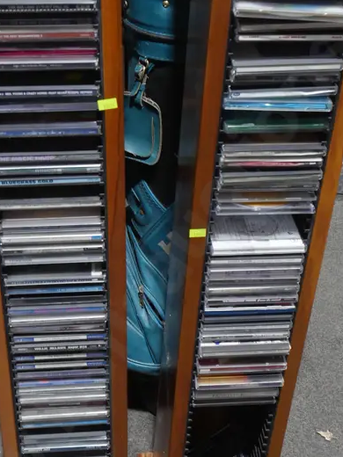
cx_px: 198
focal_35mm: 67
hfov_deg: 21.9
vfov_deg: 29.0
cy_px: 228
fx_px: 885
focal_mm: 17
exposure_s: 1/60
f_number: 5
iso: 800
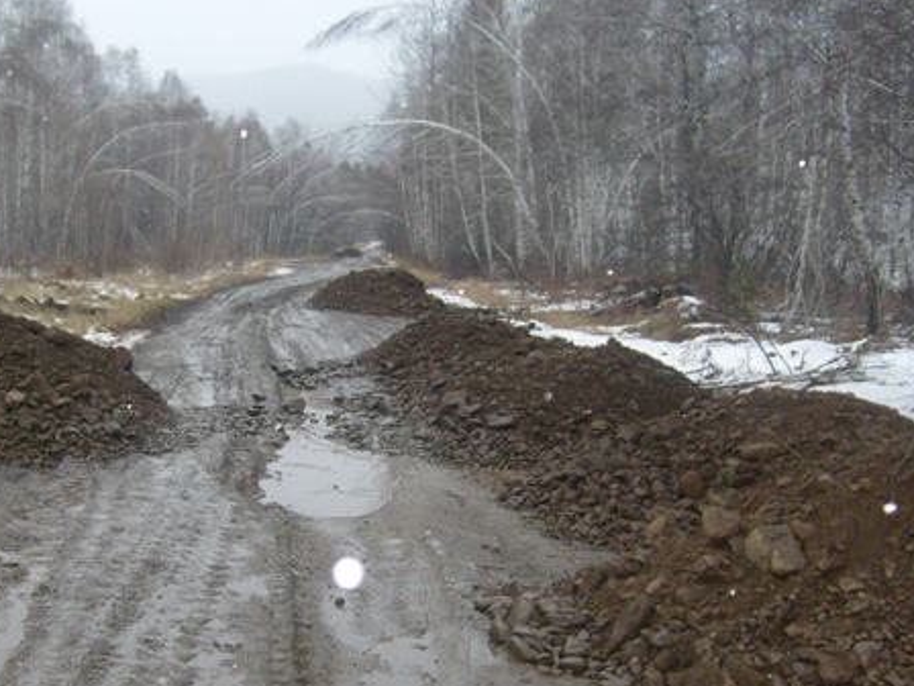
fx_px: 1320
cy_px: 439
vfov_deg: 29.0
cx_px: 331
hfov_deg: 37.9
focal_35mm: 50
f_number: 2.8
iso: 200
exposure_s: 1/45
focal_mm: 5.8
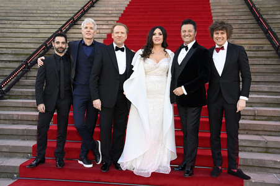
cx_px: 140
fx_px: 311
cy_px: 93
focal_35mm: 40
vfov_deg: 33.4
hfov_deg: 48.5
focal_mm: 40
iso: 640
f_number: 5.6
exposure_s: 1/250
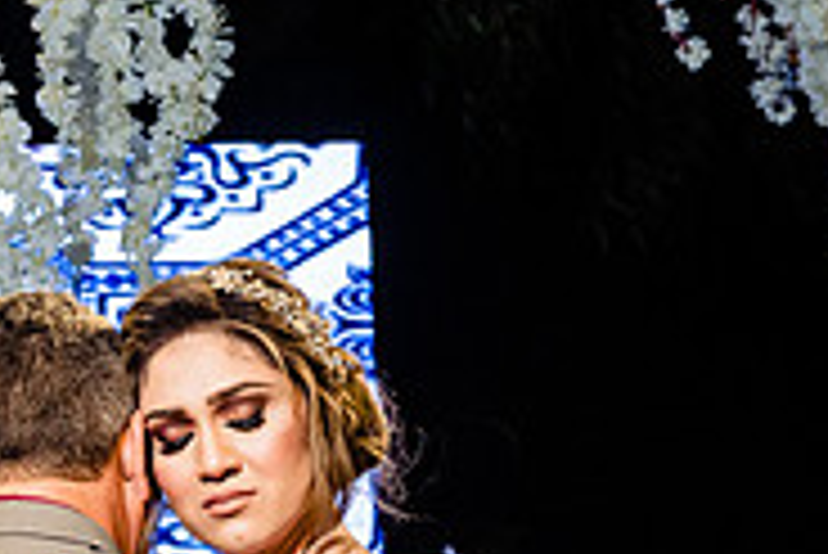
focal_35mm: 196
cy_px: 592
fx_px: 4511
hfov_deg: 10.3
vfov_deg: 7.0
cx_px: -248
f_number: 6.3
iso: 1600
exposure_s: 1/200
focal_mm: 60
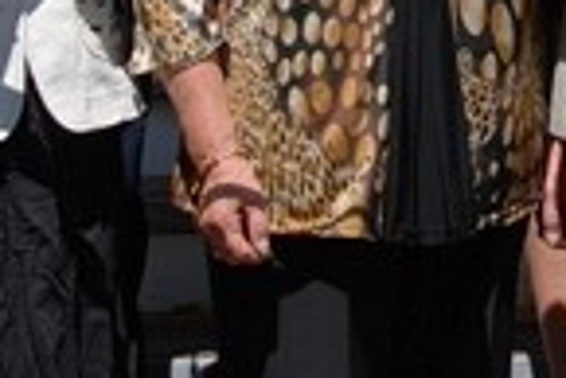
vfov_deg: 3.7
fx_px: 5732
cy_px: -425
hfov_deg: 5.6
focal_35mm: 364
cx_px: 917
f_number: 9
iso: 100
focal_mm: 55
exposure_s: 1/250
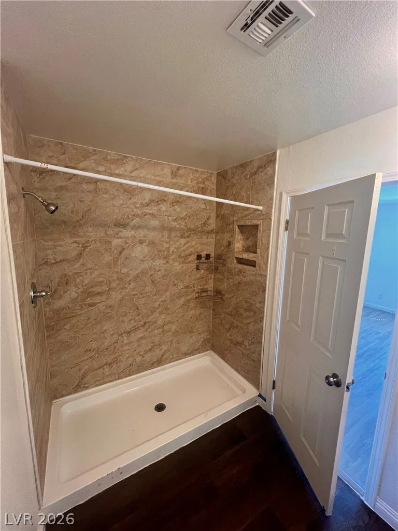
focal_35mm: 13
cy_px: 266
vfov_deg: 106.2
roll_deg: -0.6
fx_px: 199
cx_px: 199
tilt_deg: -8.3
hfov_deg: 89.9
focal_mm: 1.57
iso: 250
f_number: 1.8
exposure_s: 1/60
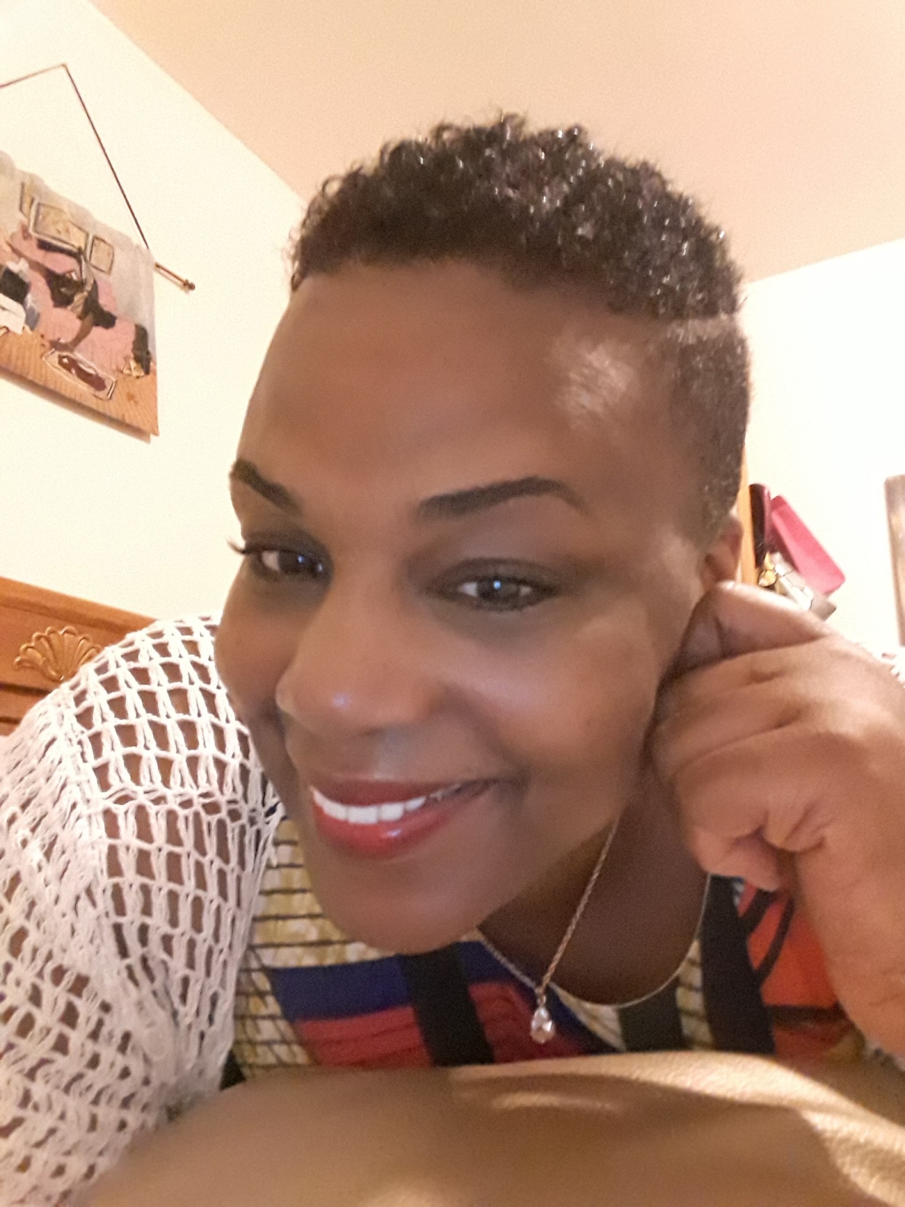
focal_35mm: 23
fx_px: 802
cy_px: 604
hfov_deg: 58.9
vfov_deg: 73.9
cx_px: 452
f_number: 2.2
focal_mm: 2
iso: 640
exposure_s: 1/12
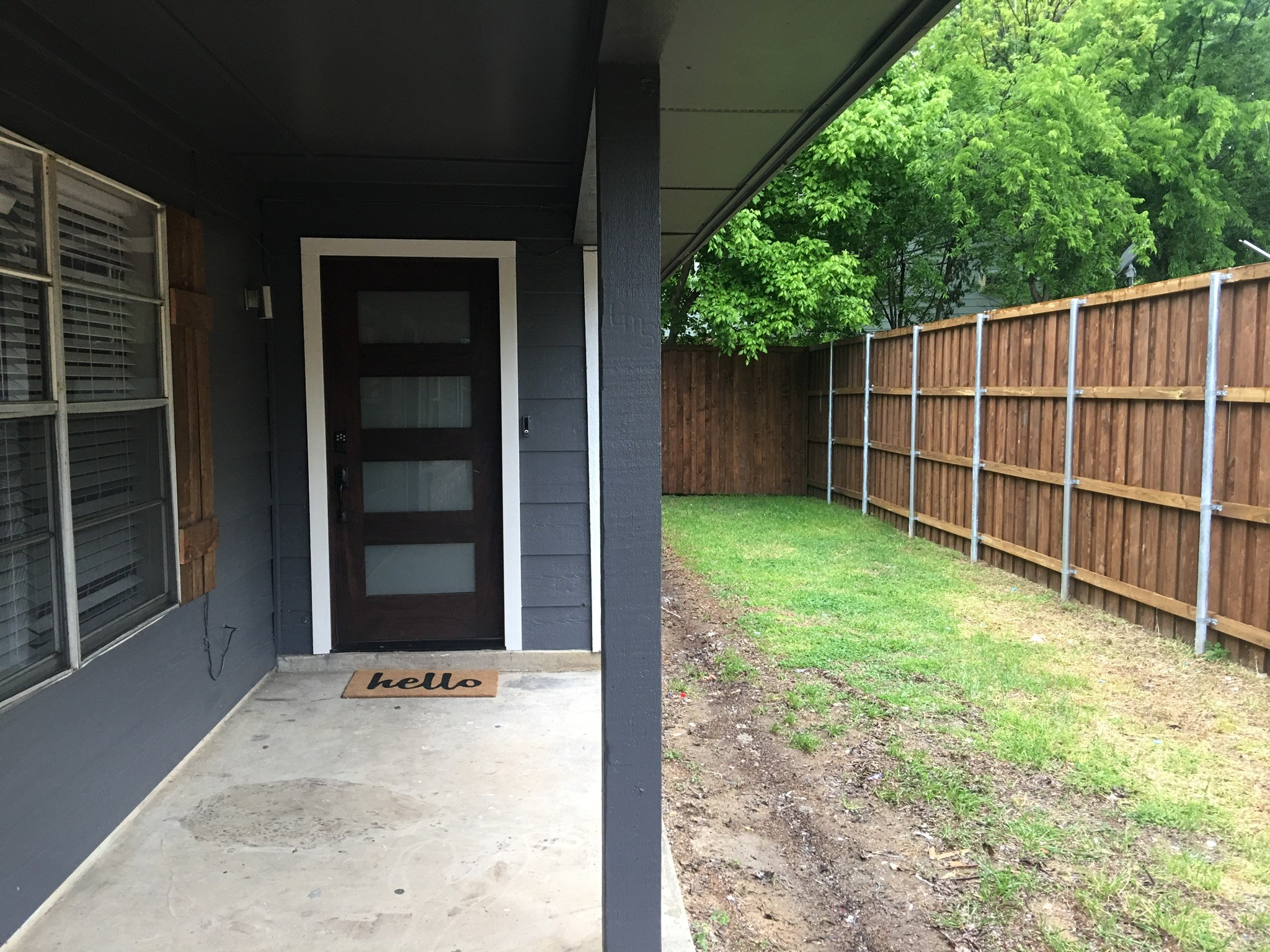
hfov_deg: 61.7
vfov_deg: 48.2
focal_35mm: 29
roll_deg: +0.0
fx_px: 1064
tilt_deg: -3.2
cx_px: 635
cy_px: 476
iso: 40
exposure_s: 1/15
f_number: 2.2
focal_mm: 4.15
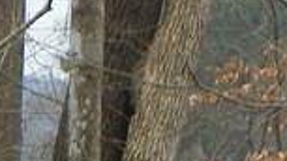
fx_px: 5821
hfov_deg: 2.8
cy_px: 472
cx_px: 96
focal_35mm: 765
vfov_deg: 1.6
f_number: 4
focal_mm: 18.8
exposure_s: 1/100
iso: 64
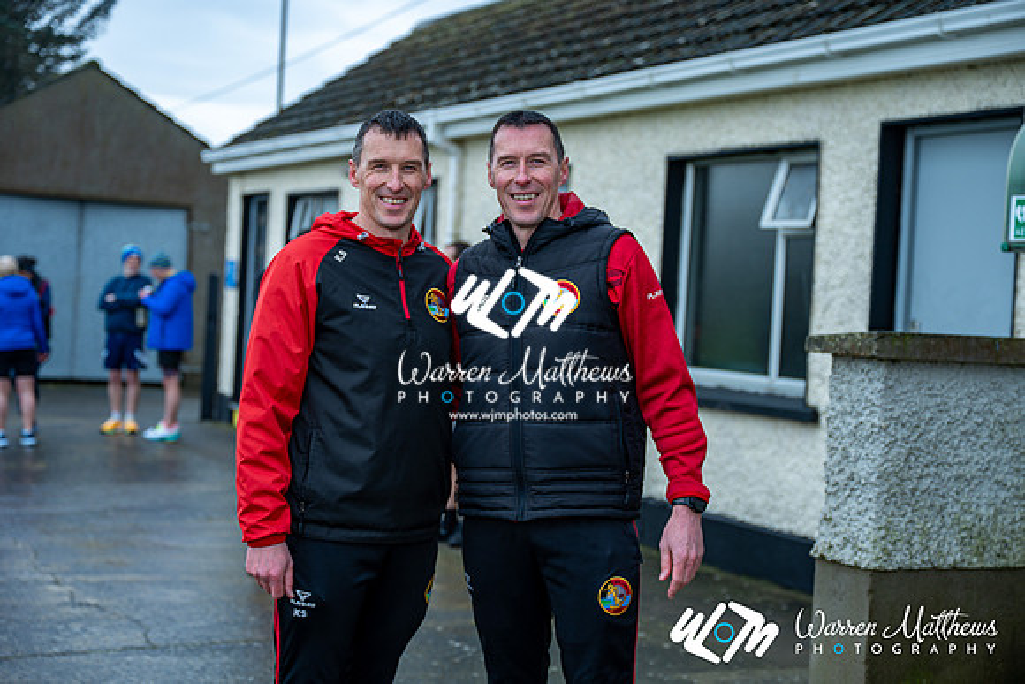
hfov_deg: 35.0
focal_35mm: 57
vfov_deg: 23.8
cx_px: 512
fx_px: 1623
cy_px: 342
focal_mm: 57
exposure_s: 1/250
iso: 100
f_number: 2.8
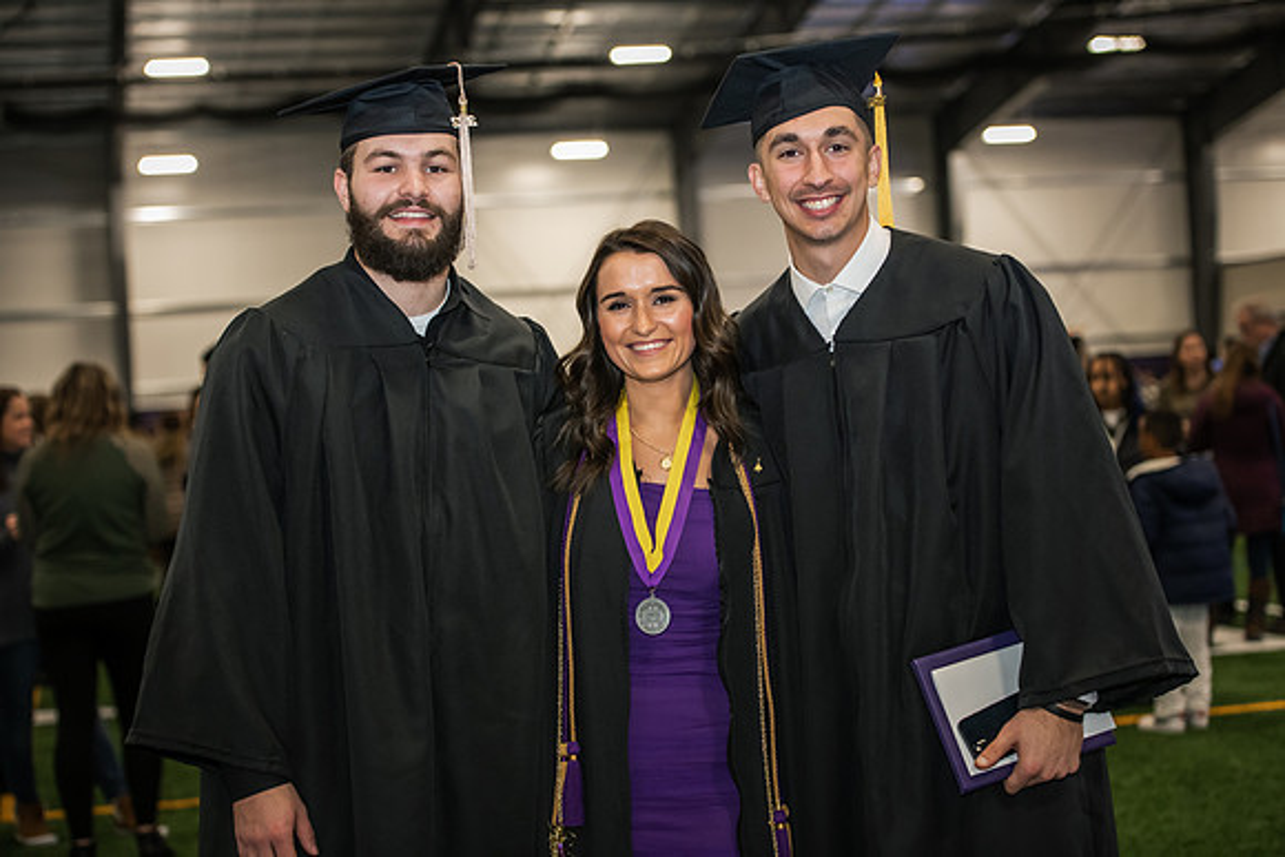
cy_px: 428
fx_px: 2499
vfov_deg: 19.5
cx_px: 642
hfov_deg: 28.8
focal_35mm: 70
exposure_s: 1/200
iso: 2000
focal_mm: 70
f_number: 3.2
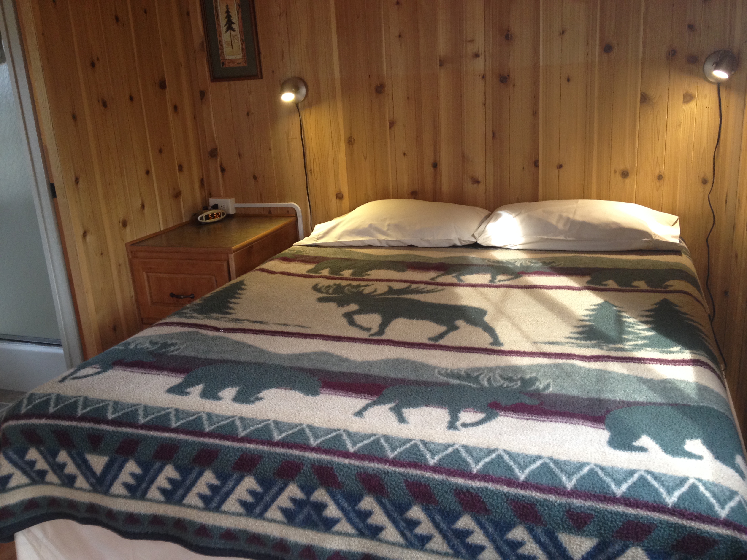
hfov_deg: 52.6
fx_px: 755
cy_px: 280
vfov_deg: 40.7
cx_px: 374
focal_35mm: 35
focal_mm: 4.28
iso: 100
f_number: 2.4
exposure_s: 1/20
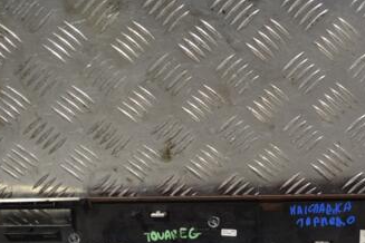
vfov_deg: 15.5
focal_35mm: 88
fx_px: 892
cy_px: 185
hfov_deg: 23.0
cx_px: 249
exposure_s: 1/125
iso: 400
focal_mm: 32
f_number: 5.6
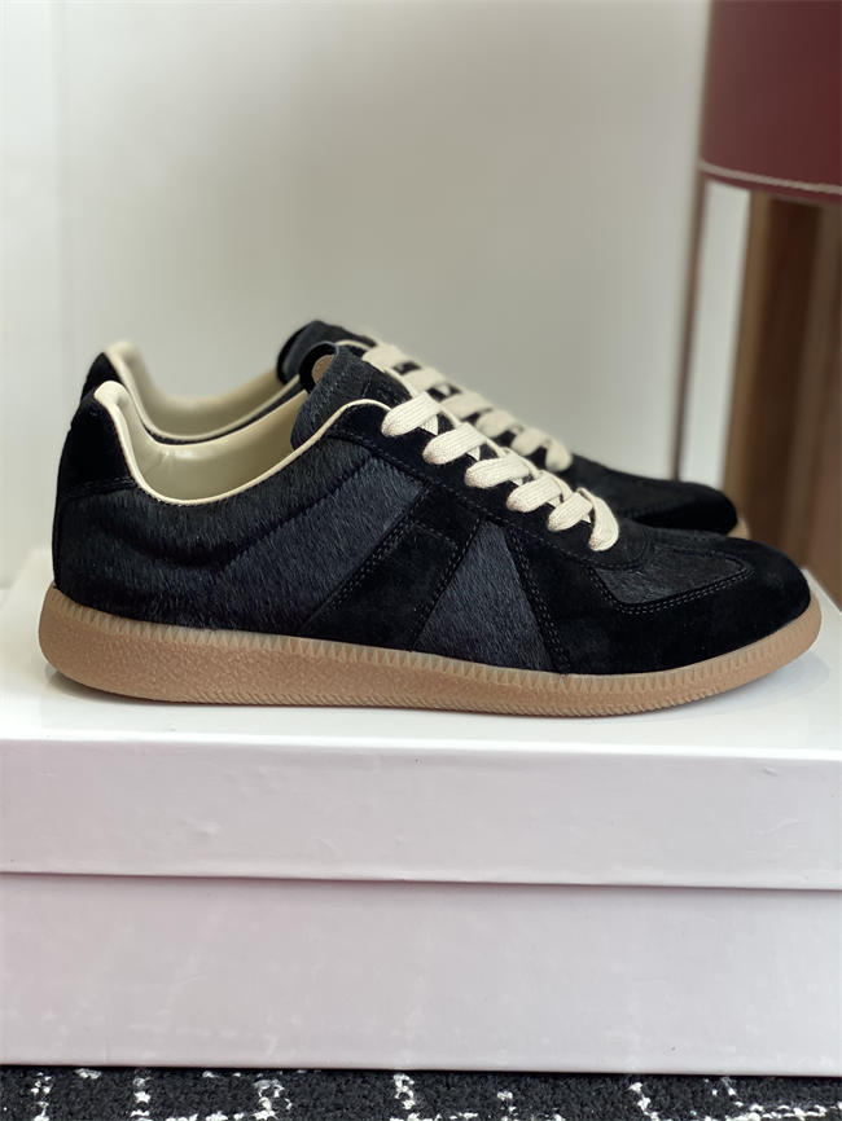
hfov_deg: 28.0
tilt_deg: -15.1
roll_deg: -3.6
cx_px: 421
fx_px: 1686
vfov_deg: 36.8
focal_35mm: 52
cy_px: 560
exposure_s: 1/122
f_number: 2
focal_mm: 6
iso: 32
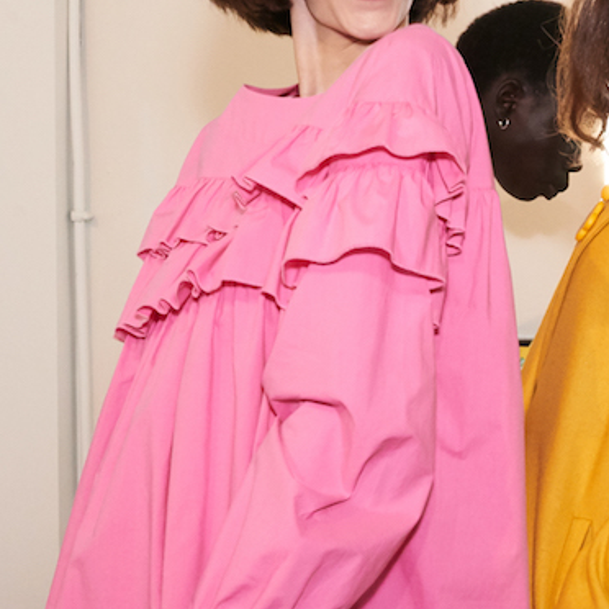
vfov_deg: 14.5
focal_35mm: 120
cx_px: 1195
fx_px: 2389
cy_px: 343
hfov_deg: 12.8
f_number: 8
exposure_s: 1/125
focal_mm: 35
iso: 800
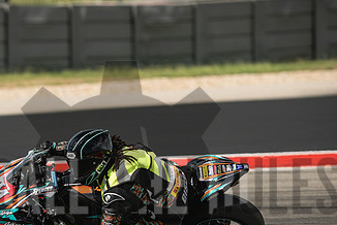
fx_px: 4994
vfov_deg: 2.6
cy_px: 187
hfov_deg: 3.9
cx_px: 121
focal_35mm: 533
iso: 160
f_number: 2.8
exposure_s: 1/1600
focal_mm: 200
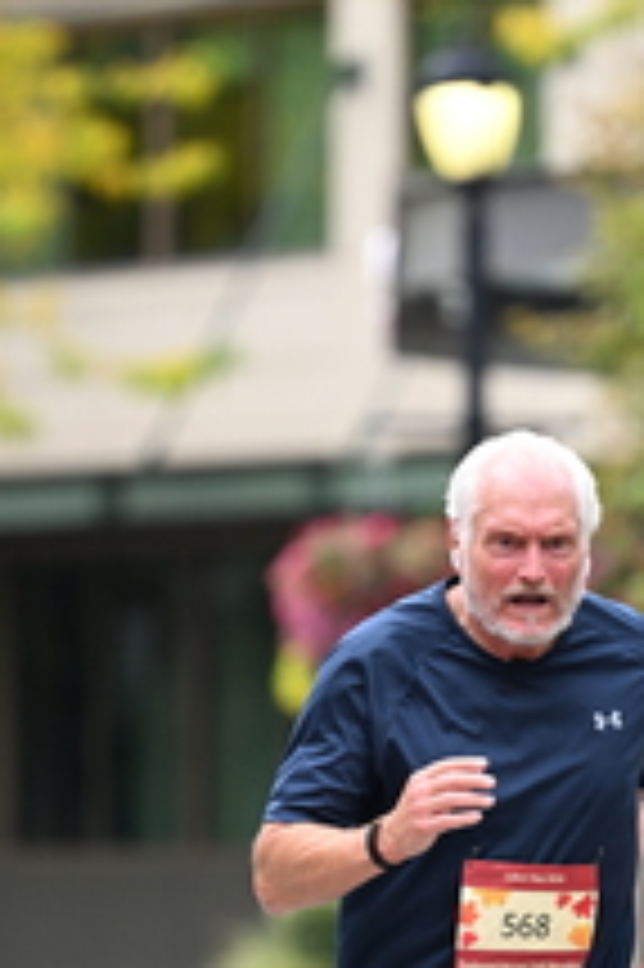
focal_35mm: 461
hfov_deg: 3.0
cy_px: 648
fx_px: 12389
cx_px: 417
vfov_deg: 4.5
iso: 640
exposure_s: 1/1250
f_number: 2.8
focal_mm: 180
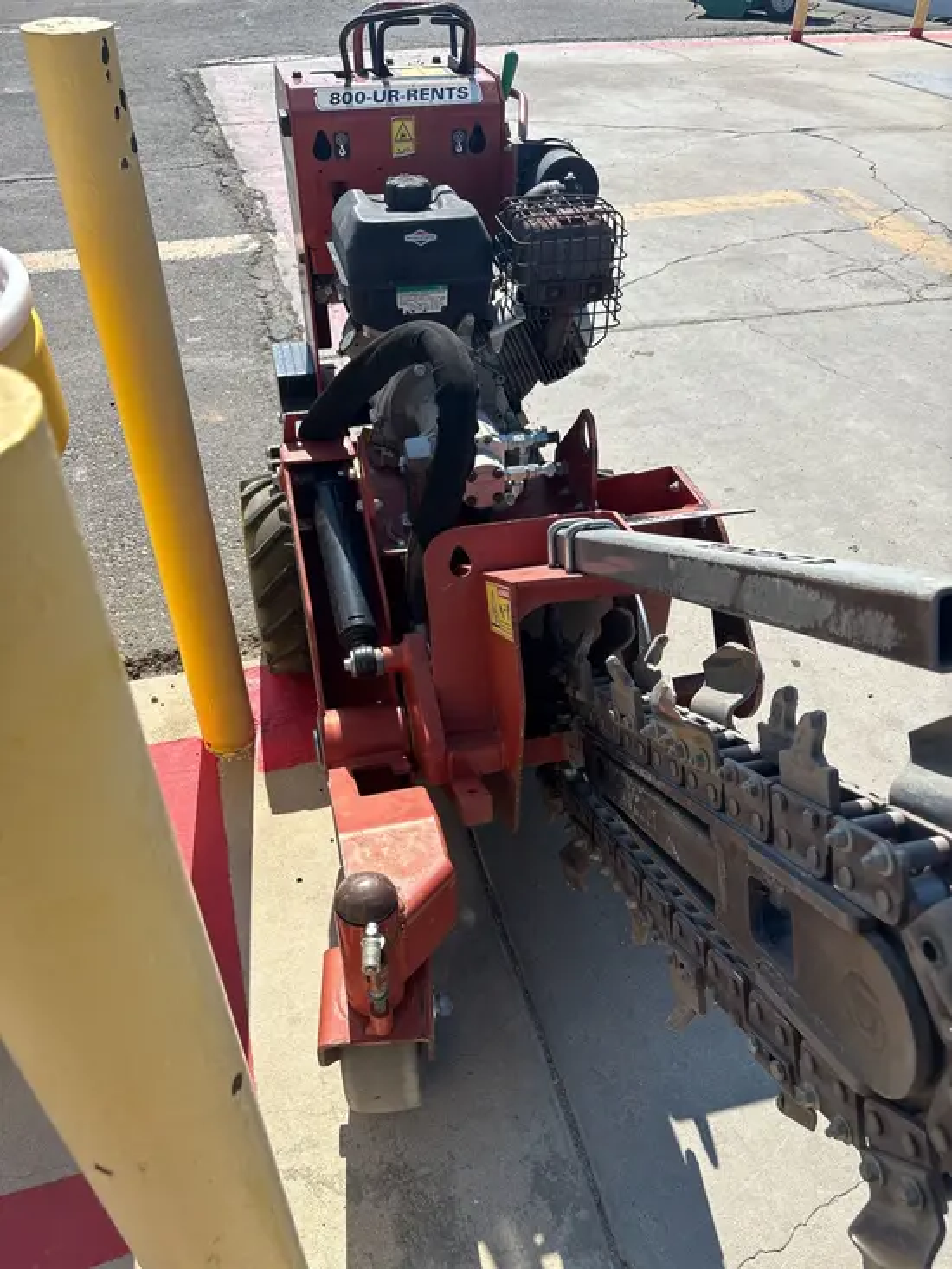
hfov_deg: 53.1
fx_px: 953
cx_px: 476
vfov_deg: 67.3
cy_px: 634
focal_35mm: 26
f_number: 1.6
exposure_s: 1/2985
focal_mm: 5.96
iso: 50
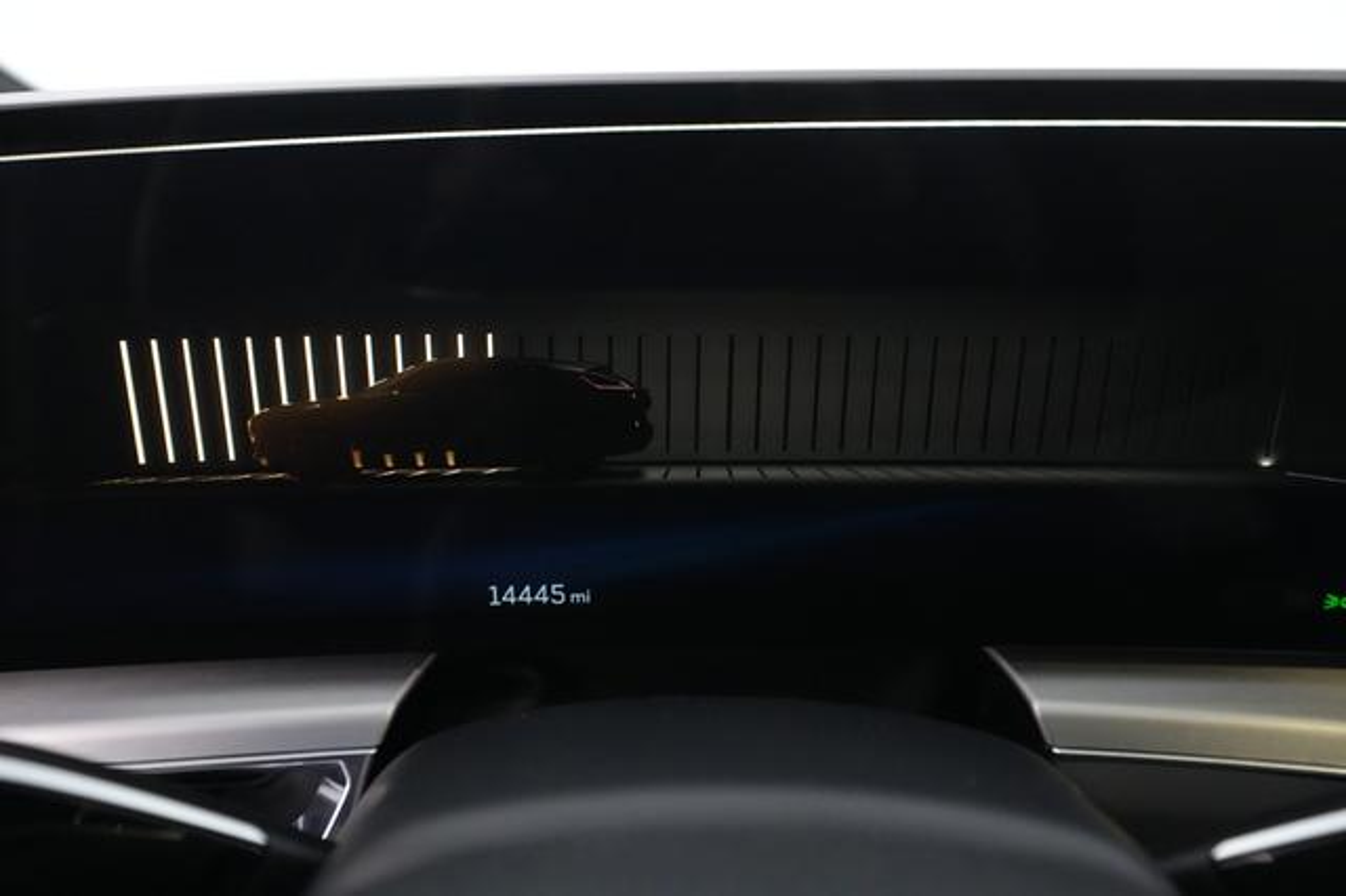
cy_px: 448
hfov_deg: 65.5
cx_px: 673
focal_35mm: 28
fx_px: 1046
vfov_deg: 46.4
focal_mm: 28
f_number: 4.5
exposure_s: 1/100
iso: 10000
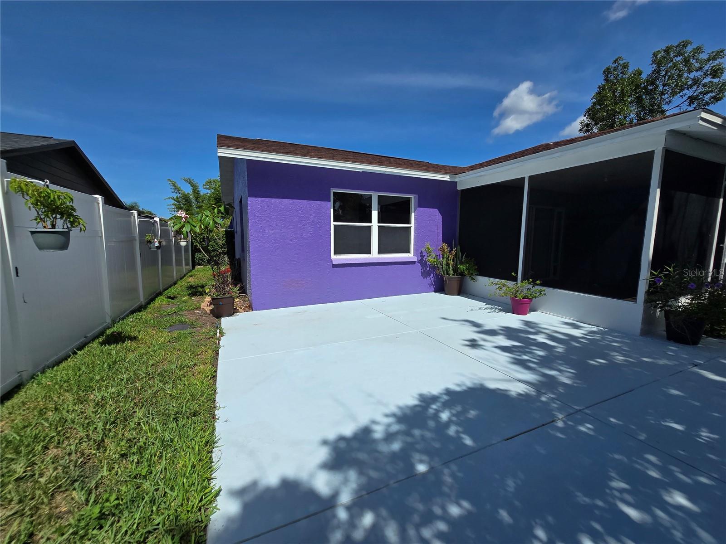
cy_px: 272
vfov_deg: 89.9
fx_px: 273
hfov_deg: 106.2
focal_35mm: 13
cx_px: 363
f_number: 2.2
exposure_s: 1/3747
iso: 50
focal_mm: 2.2
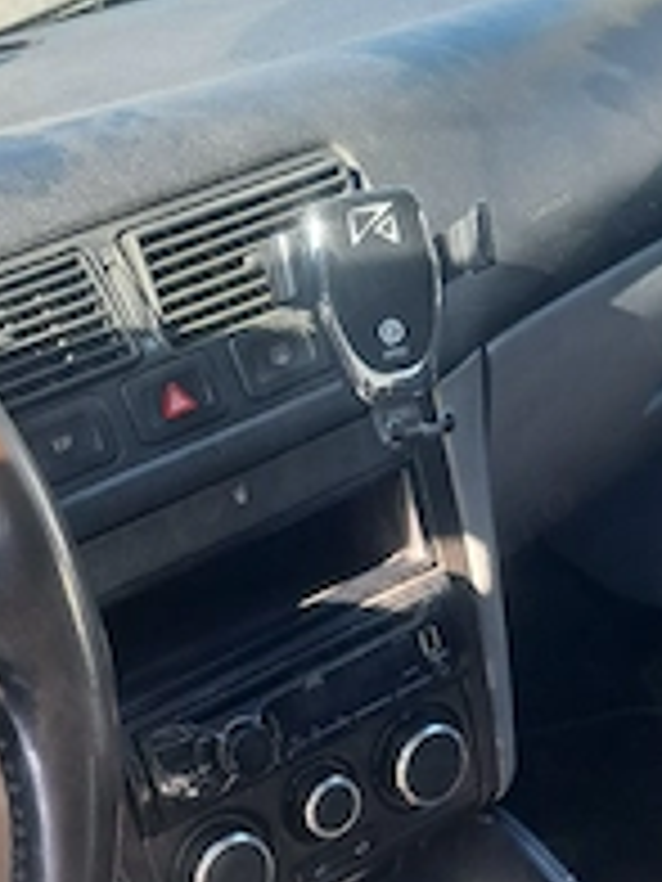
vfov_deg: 34.3
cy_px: 644
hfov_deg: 26.2
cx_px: 171
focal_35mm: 55
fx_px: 1402
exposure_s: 1/100
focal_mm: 4
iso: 50
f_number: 1.8
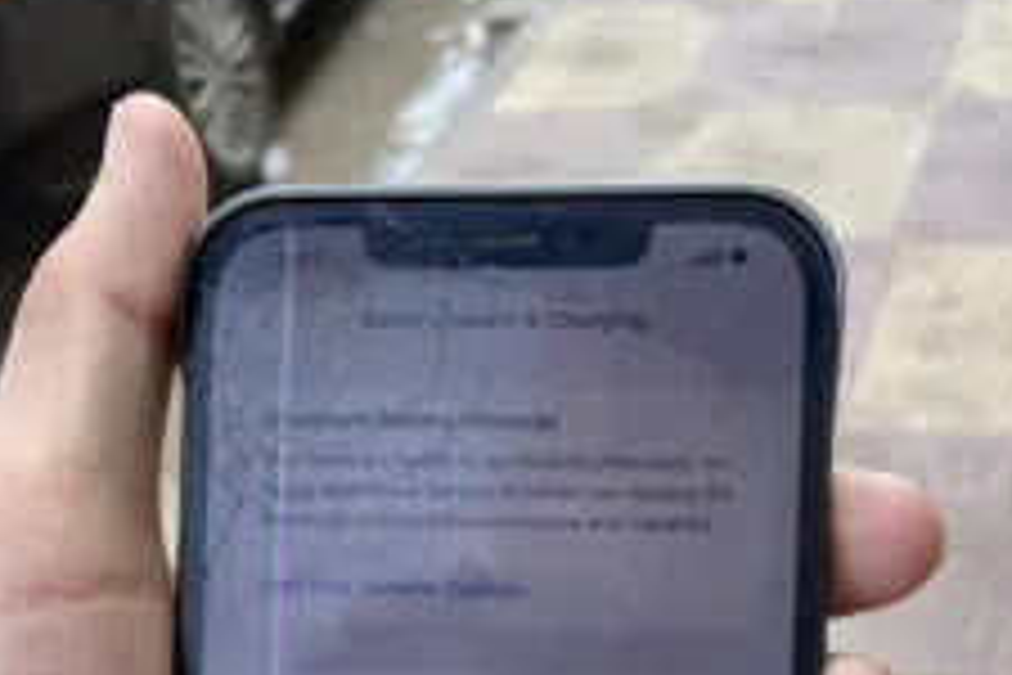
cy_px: 832
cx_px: 486
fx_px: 1349
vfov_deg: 25.0
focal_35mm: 48
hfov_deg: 41.1
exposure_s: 1/122
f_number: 1.8
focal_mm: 4.25
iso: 25
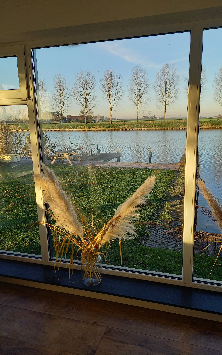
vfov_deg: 68.4
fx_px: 261
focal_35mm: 27
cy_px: 175
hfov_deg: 45.9
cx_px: 125
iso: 50
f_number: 1.8
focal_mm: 4.65
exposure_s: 1/158
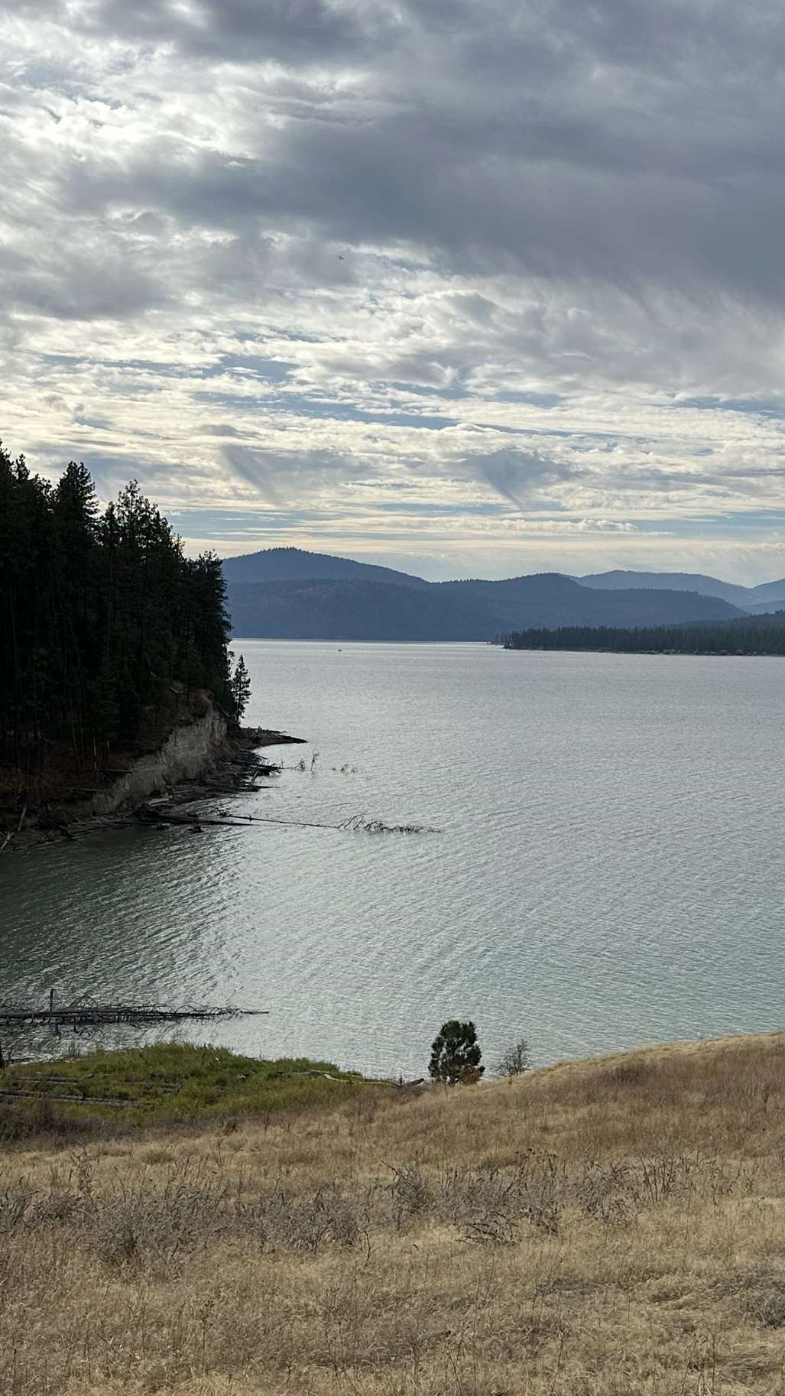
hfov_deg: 26.2
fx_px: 1628
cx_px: 715
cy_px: 696
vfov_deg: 46.4
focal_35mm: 44
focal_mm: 6.86
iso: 80
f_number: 1.78
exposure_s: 1/7576
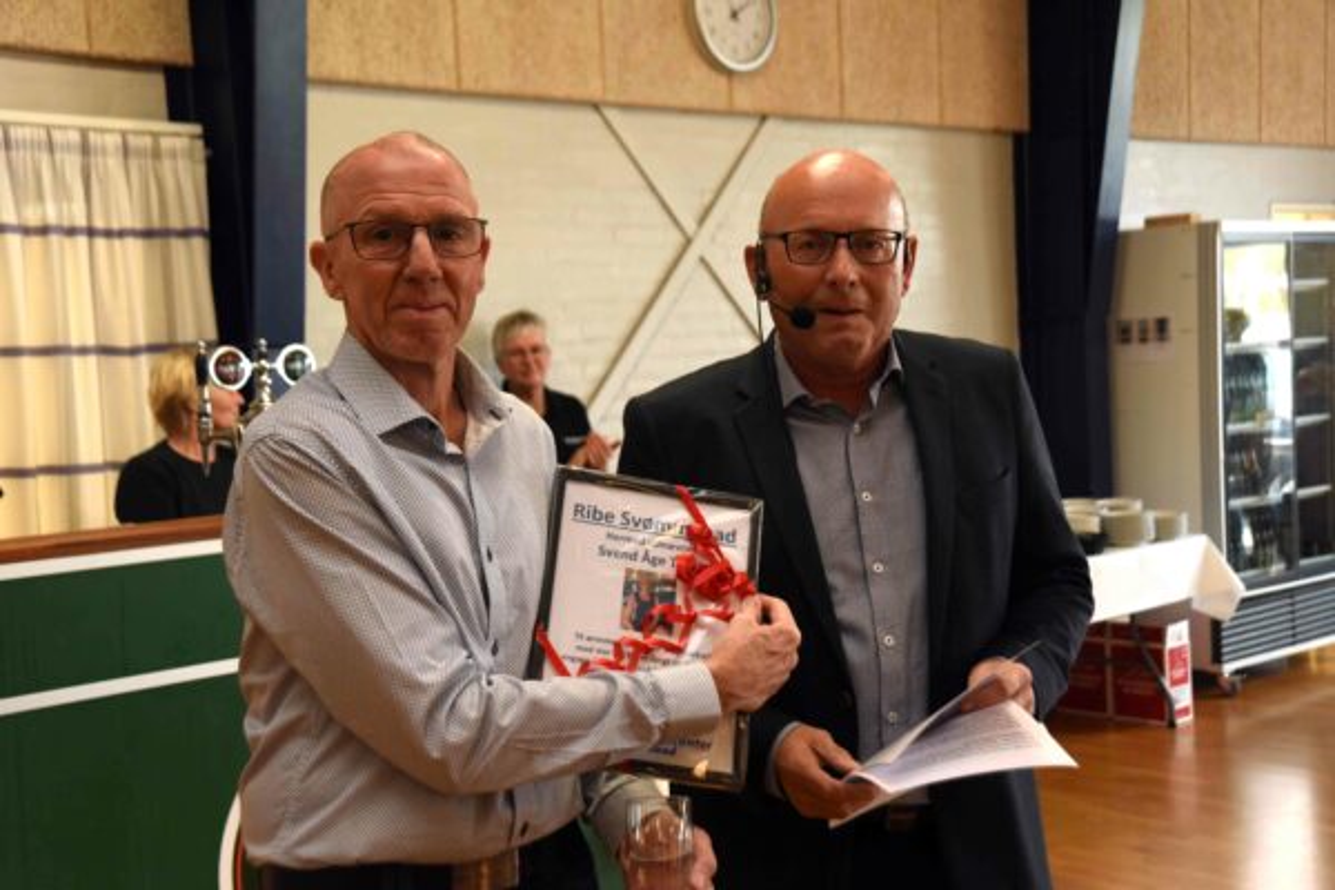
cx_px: 668
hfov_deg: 39.6
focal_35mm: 50
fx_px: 1854
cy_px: 445
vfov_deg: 27.0
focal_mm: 50
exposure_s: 1/80
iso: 3200
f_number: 5.6
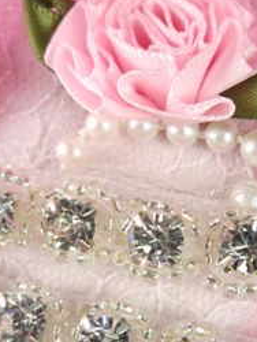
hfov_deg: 26.9
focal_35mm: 54
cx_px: 176
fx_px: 534
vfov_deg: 34.9
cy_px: 246
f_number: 3.5
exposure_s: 1/350
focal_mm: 4.9
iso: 80
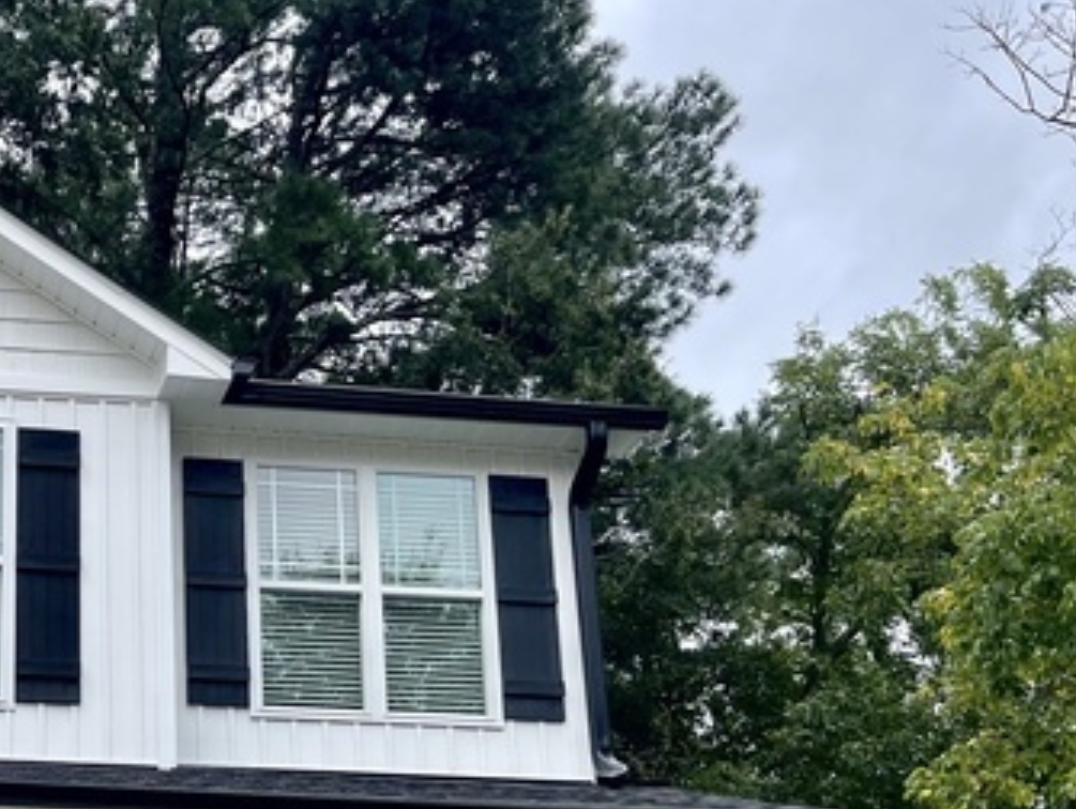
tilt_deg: +17.5
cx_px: 6
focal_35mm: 62
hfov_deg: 29.2
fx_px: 1929
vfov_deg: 23.0
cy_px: 742
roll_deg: -0.4
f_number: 1.6
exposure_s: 1/1279
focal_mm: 5.1
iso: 32
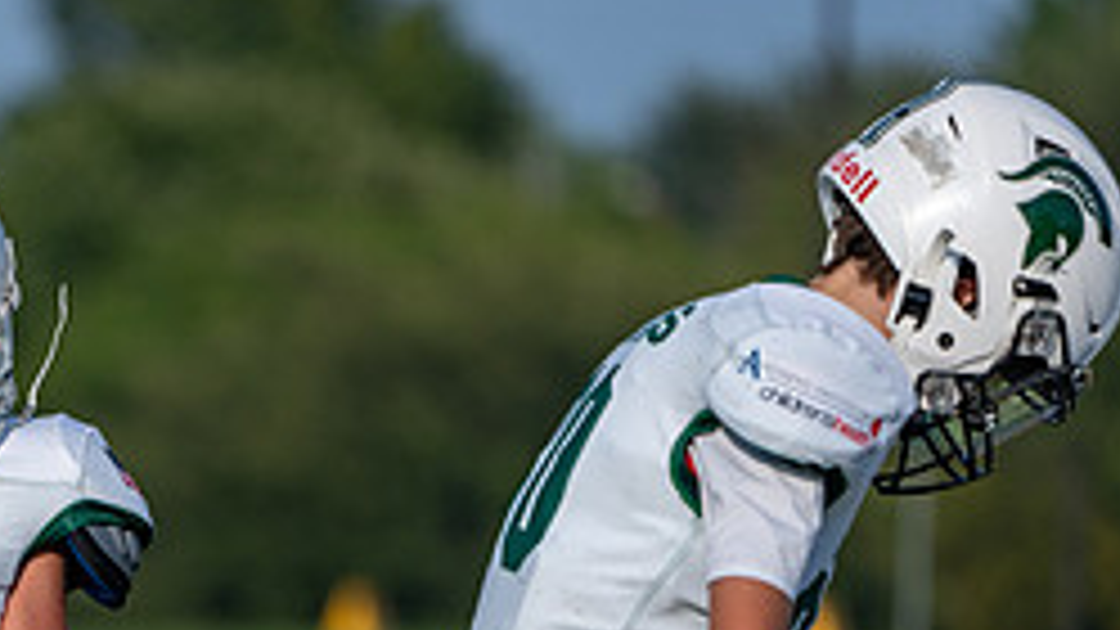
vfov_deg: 1.4
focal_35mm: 888
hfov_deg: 2.4
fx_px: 26369
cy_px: 812
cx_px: -130
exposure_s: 1/2000
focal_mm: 364
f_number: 5.6
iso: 250
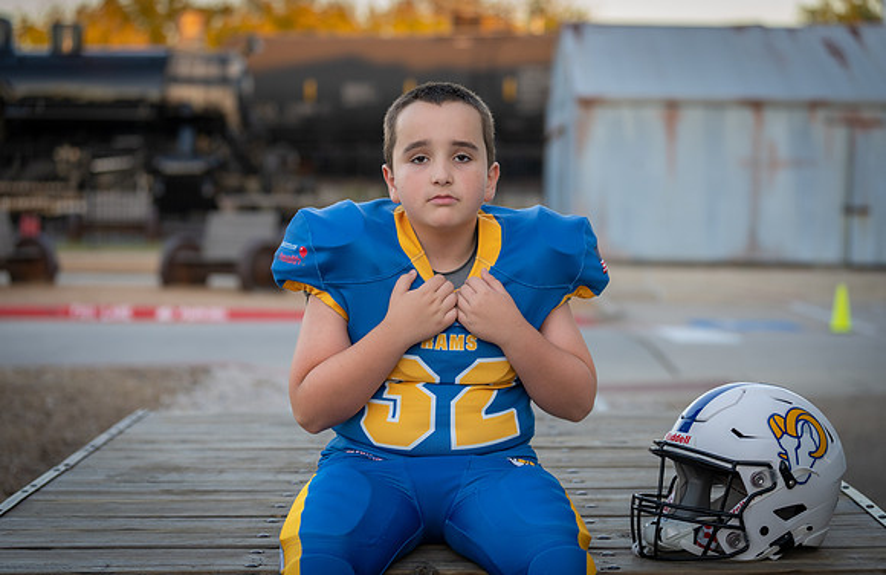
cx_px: 474
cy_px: 282
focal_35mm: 76
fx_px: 1859
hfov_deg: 26.8
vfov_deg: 17.6
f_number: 2.8
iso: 400
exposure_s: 1/320
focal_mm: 70
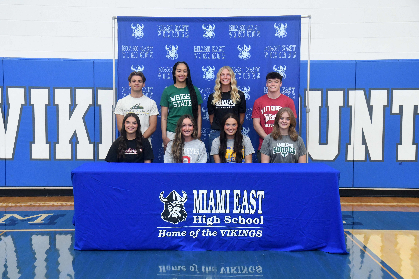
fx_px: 663
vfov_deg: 23.8
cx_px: 210
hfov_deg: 35.1
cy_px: 140
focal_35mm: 57
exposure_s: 1/200
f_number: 5
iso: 3200
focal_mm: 38
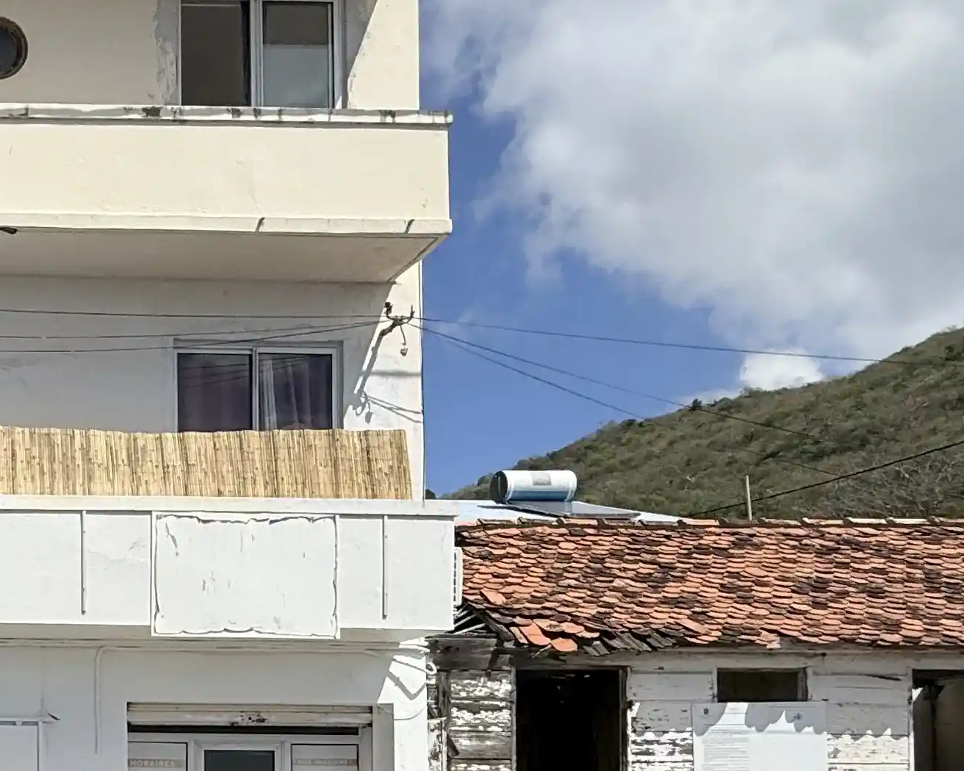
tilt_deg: +2.2
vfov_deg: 33.2
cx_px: -181
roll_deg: -0.8
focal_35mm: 42
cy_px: 736
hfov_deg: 35.1
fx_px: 1198
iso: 50
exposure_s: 1/6173
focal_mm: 2.22
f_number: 2.2
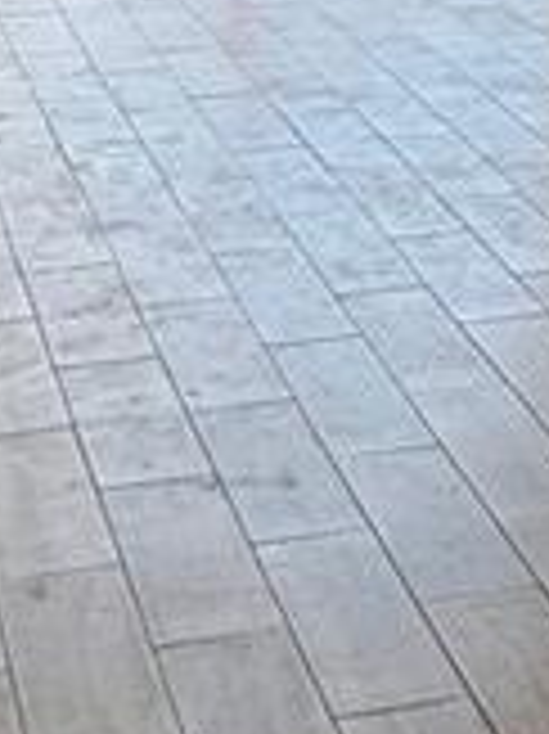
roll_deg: -1.6
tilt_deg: -20.0
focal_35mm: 103
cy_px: 324
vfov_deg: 19.1
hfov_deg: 13.8
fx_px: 2181
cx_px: 729
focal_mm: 2.22
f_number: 2.2
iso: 40
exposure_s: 1/158
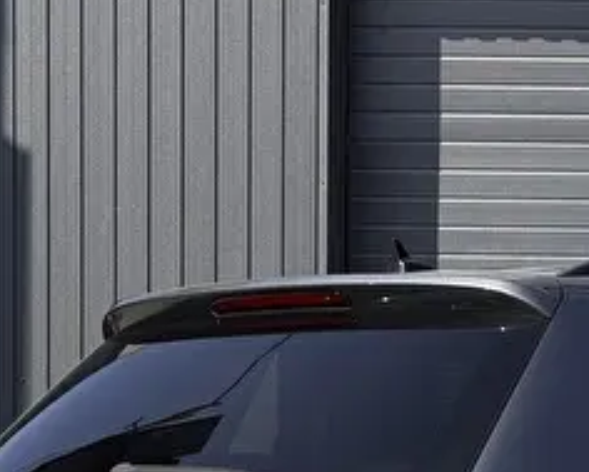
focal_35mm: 159
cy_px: 624
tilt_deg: -1.9
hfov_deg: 11.9
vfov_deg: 9.5
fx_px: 2773
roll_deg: -0.7
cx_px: 681
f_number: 1.78
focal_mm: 6.76
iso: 64
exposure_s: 1/2717
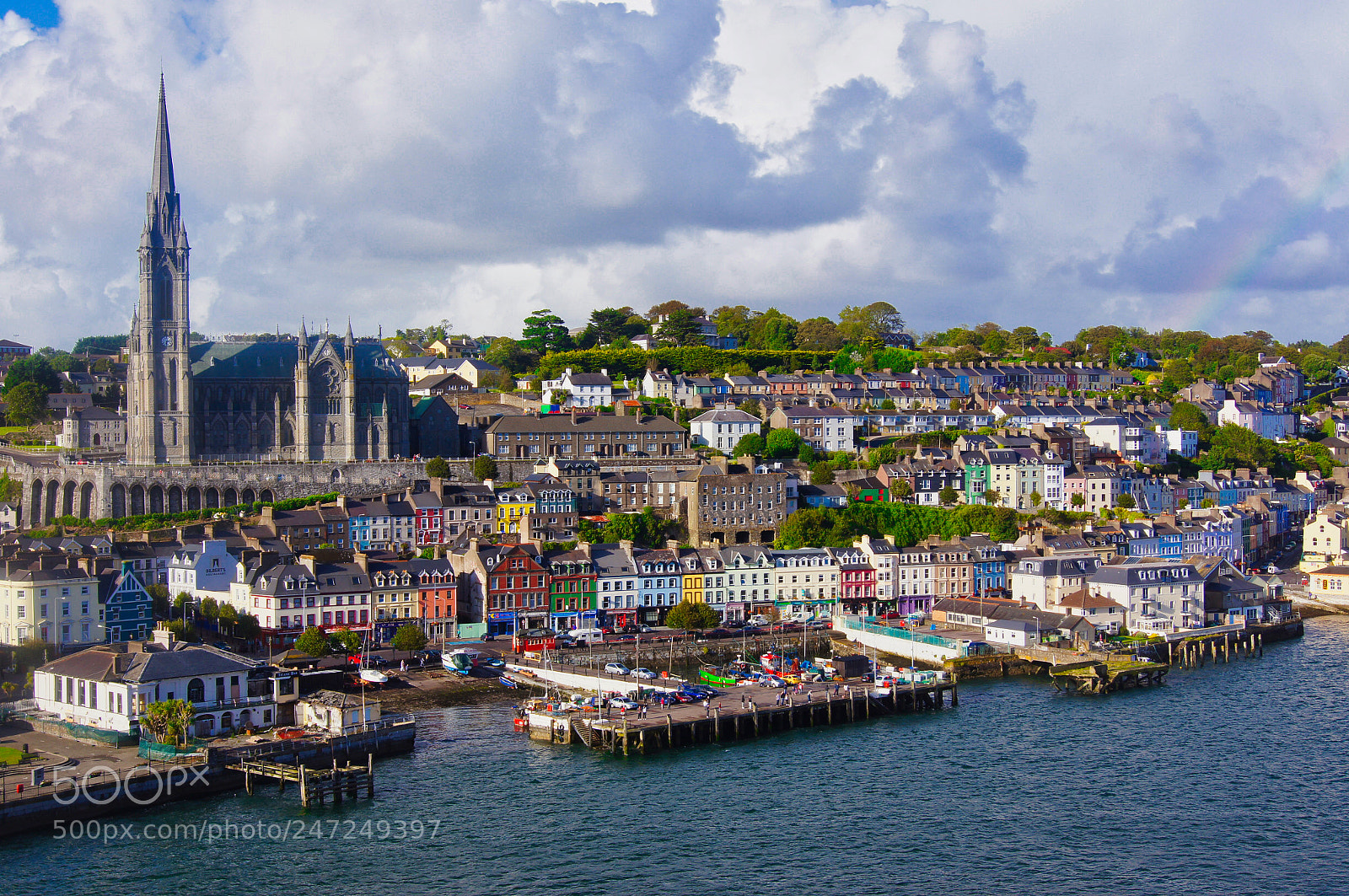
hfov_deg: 43.6
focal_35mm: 45
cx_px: 674
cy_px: 448
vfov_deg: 29.8
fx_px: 1684
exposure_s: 1/100
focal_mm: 30
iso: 100
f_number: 13
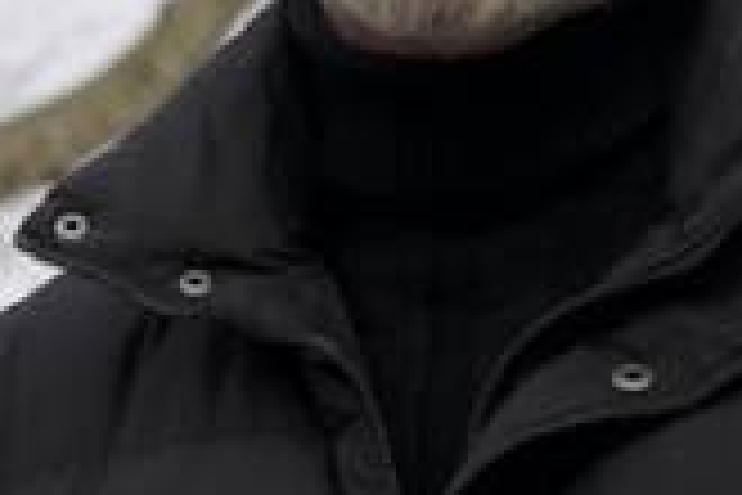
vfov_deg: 4.6
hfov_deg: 6.9
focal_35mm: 298
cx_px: 108
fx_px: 6142
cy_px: -52
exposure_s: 1/320
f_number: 5
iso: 100
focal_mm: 48
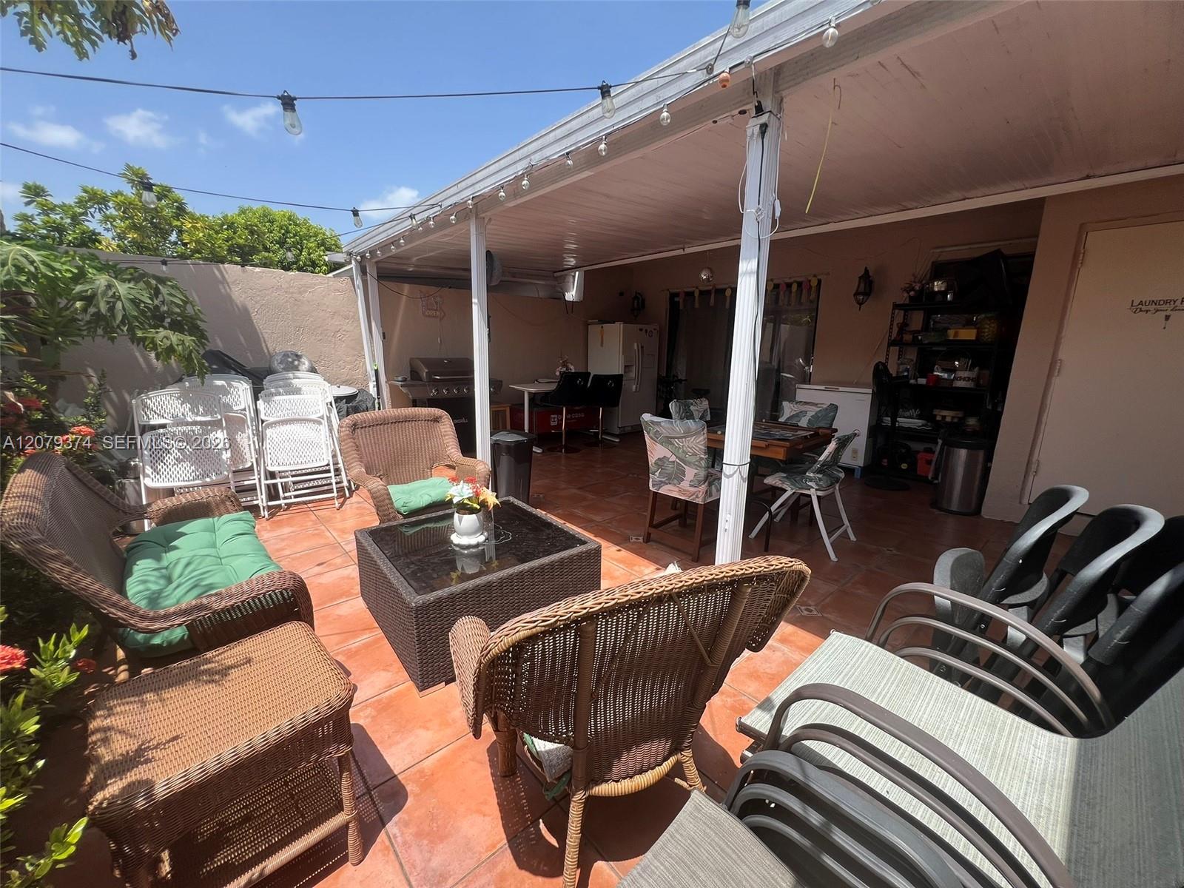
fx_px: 445
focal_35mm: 13
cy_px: 444
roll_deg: -0.9
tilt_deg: -11.8
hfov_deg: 106.2
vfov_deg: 89.9
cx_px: 592
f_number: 1.8
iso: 32
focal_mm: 1.57
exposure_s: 1/713
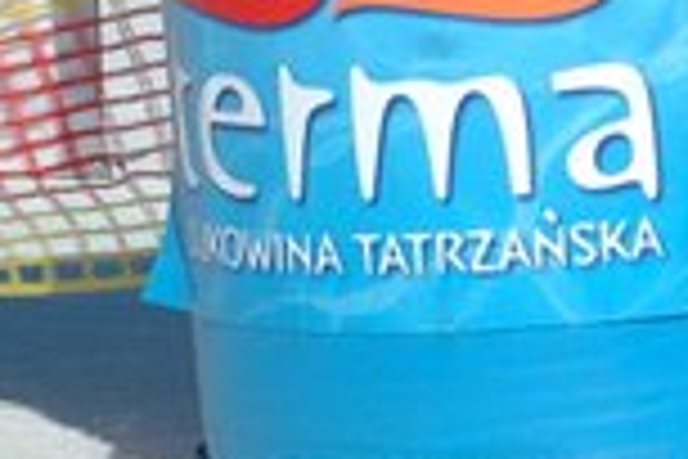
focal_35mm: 594
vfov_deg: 2.3
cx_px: 1030
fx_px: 11353
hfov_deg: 3.5
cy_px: 115
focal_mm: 95
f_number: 8
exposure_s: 1/1000
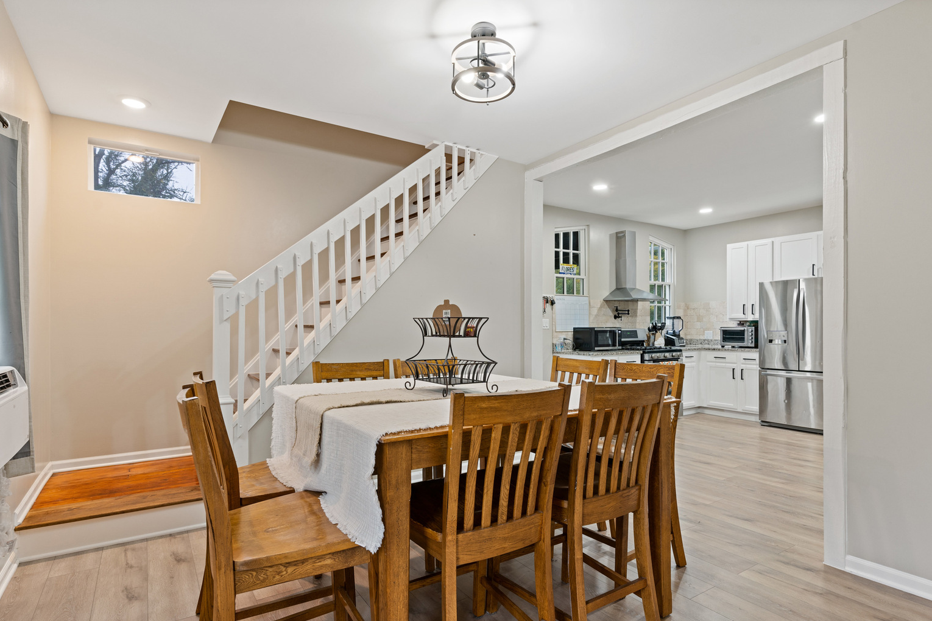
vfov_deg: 67.3
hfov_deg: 90.0
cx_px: 455
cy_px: 328
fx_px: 466
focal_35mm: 18
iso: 320
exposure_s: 1/1.25
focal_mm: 17
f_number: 8
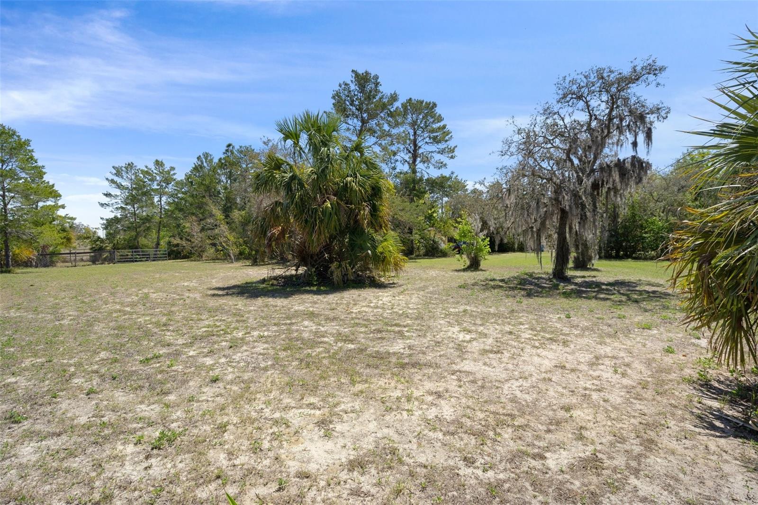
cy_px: 252
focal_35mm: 17
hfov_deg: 93.3
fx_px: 358
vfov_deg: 70.4
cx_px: 379
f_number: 8
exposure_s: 1/400
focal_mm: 17
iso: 400
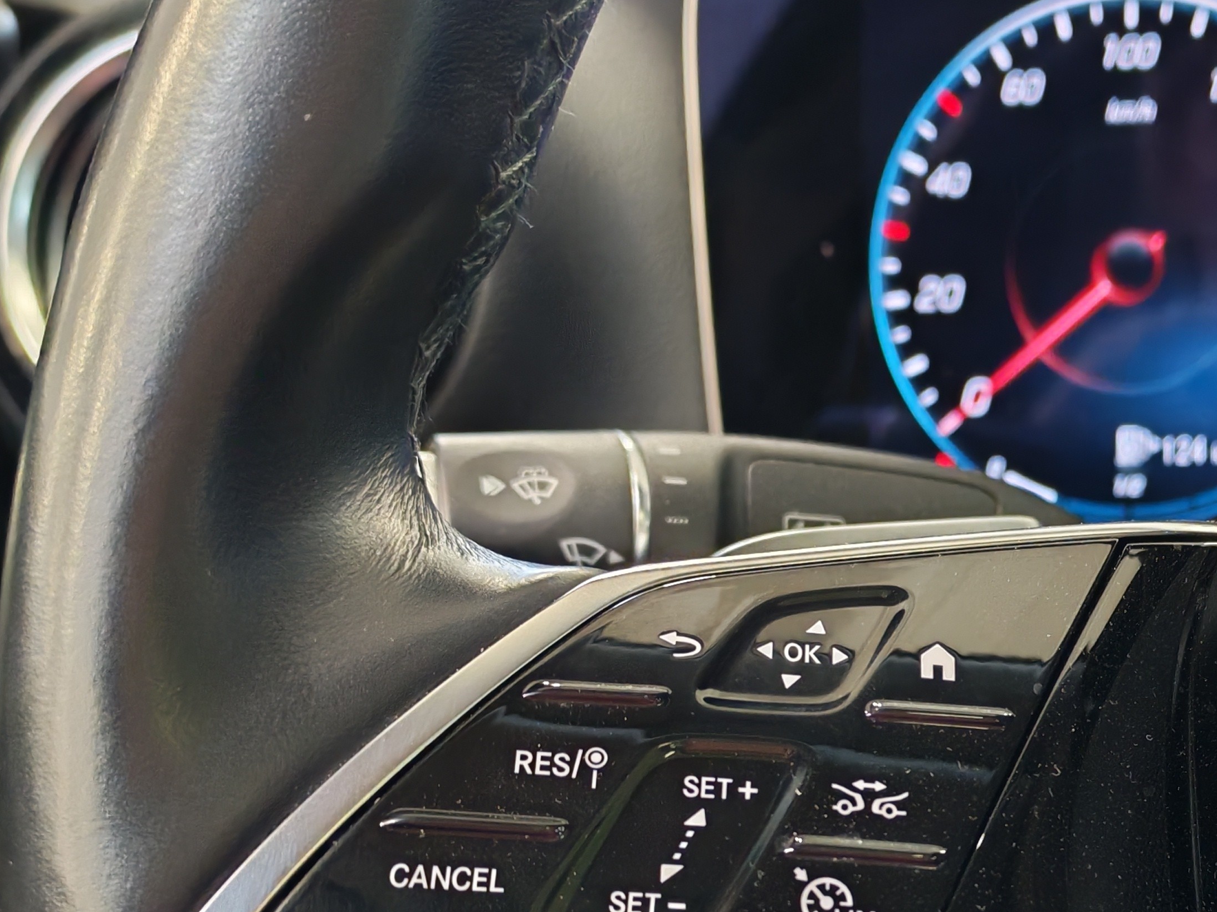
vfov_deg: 23.8
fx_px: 2109
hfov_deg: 31.2
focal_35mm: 60
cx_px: 1006
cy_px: 802
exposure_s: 1/50
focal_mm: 6.12
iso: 1600
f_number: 1.9
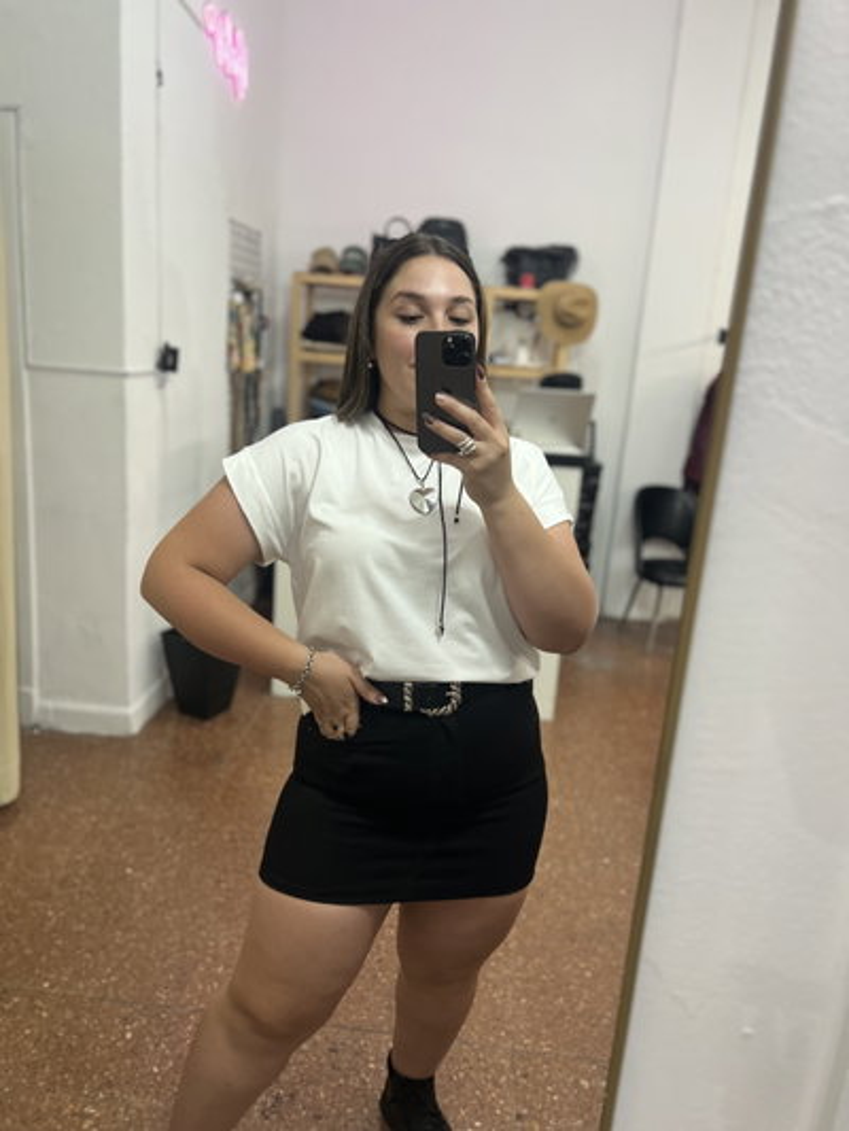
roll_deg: -3.8
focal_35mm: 26
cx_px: 424
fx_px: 850
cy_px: 566
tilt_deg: -11.7
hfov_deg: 53.1
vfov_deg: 67.3
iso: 100
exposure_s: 1/100
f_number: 1.5
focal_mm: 5.7
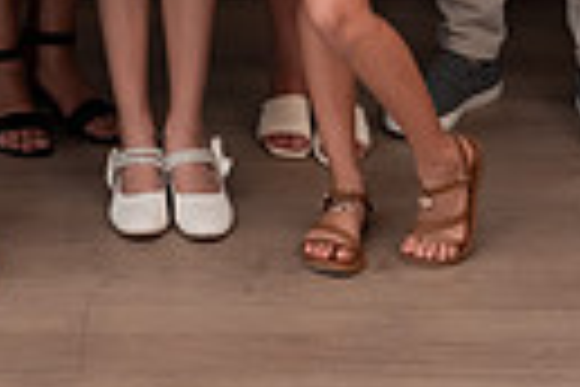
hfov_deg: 14.9
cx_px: 186
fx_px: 2207
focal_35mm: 137
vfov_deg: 9.4
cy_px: -377
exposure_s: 1/200
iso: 1600
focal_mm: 28
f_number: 2.8
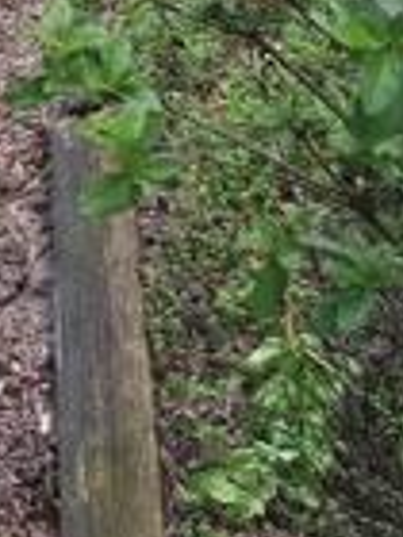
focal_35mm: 159
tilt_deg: -7.0
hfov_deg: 9.3
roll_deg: -2.8
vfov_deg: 10.2
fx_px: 2468
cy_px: -878
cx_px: 104
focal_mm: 4.15
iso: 25
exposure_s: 1/173
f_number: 2.2
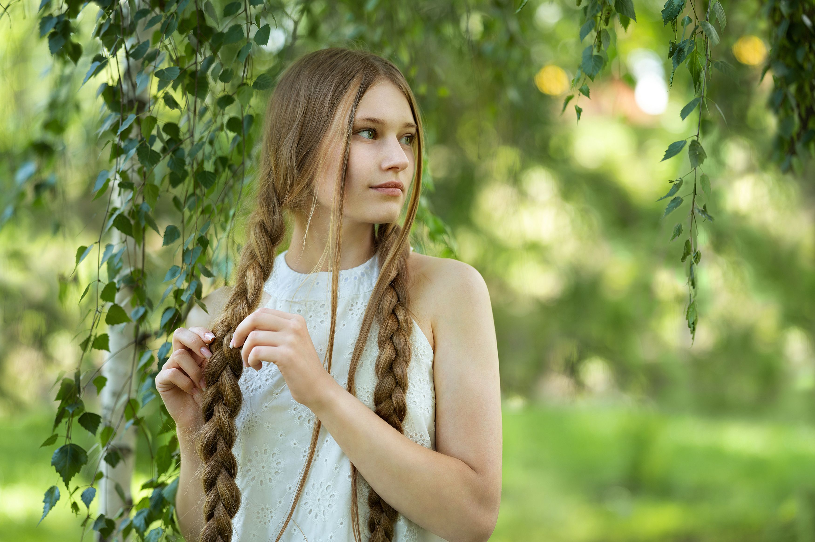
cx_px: 408
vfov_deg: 16.0
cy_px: 271
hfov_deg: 23.9
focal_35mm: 85
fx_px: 1923
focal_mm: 85
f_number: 2
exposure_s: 1/160
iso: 100
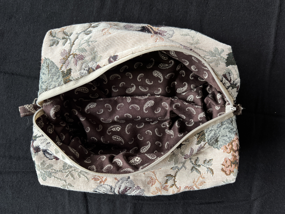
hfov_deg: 71.6
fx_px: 198
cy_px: 107
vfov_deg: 56.8
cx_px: 142
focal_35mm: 24
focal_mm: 6.76
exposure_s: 1/60
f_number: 1.78
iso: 500
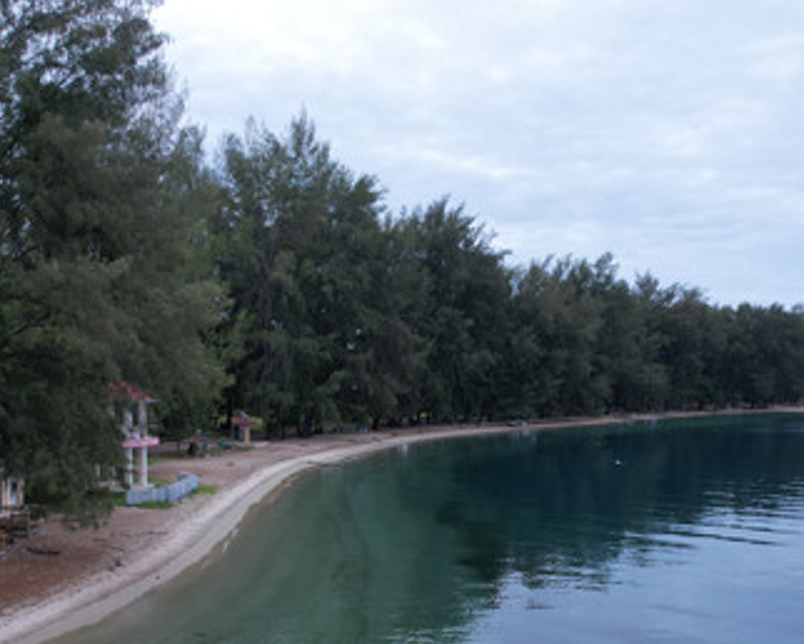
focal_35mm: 41
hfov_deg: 44.7
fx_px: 976
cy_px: 466
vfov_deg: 35.9
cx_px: 365
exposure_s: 1/2000
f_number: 2.8
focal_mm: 8.38
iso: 110
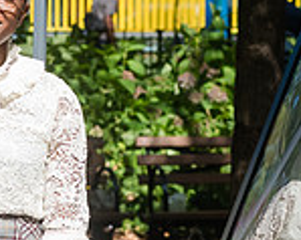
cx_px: -31
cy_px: 136
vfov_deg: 3.4
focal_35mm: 458
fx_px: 4077
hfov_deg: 4.2
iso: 1000
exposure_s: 1/2000
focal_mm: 92
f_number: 7.1
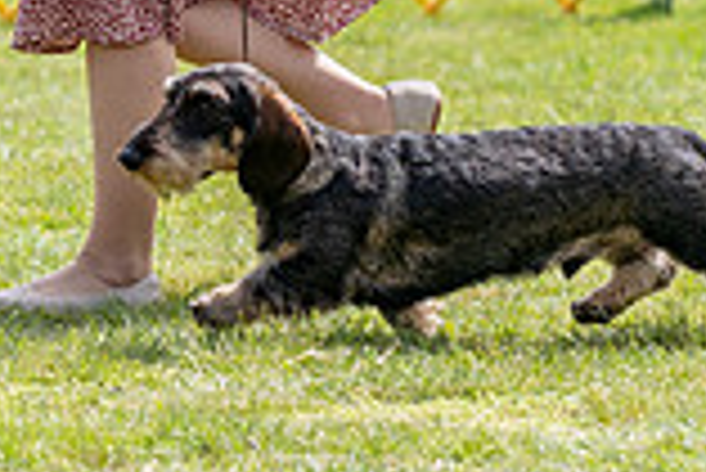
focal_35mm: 446
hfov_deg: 4.6
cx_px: 117
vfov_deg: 3.1
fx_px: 8754
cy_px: -254
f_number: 3.5
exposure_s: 1/1000
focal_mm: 114
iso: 100
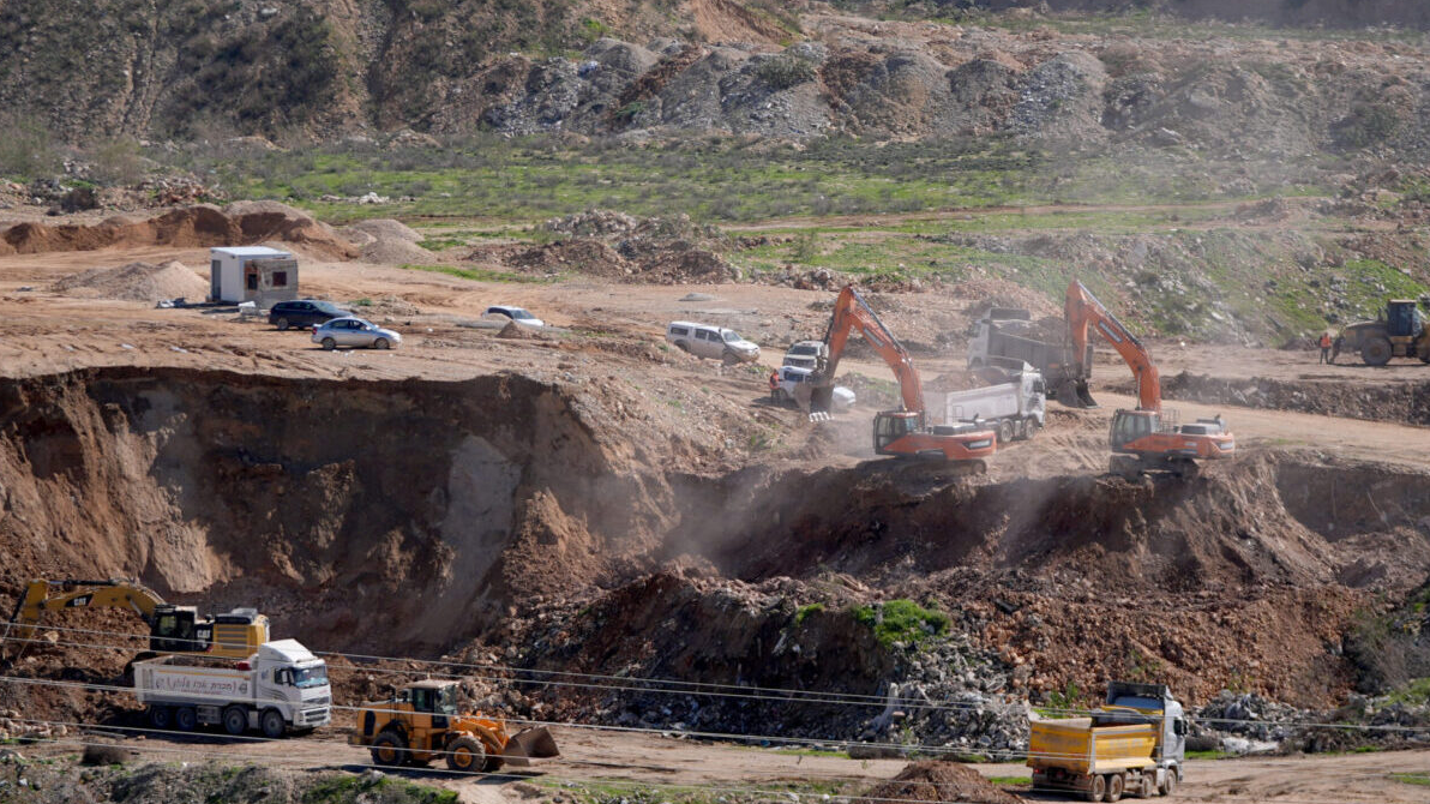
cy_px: 407
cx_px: 713
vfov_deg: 6.3
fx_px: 7317
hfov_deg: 11.2
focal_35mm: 193
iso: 200
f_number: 2.8
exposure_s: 1/6400
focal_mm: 122
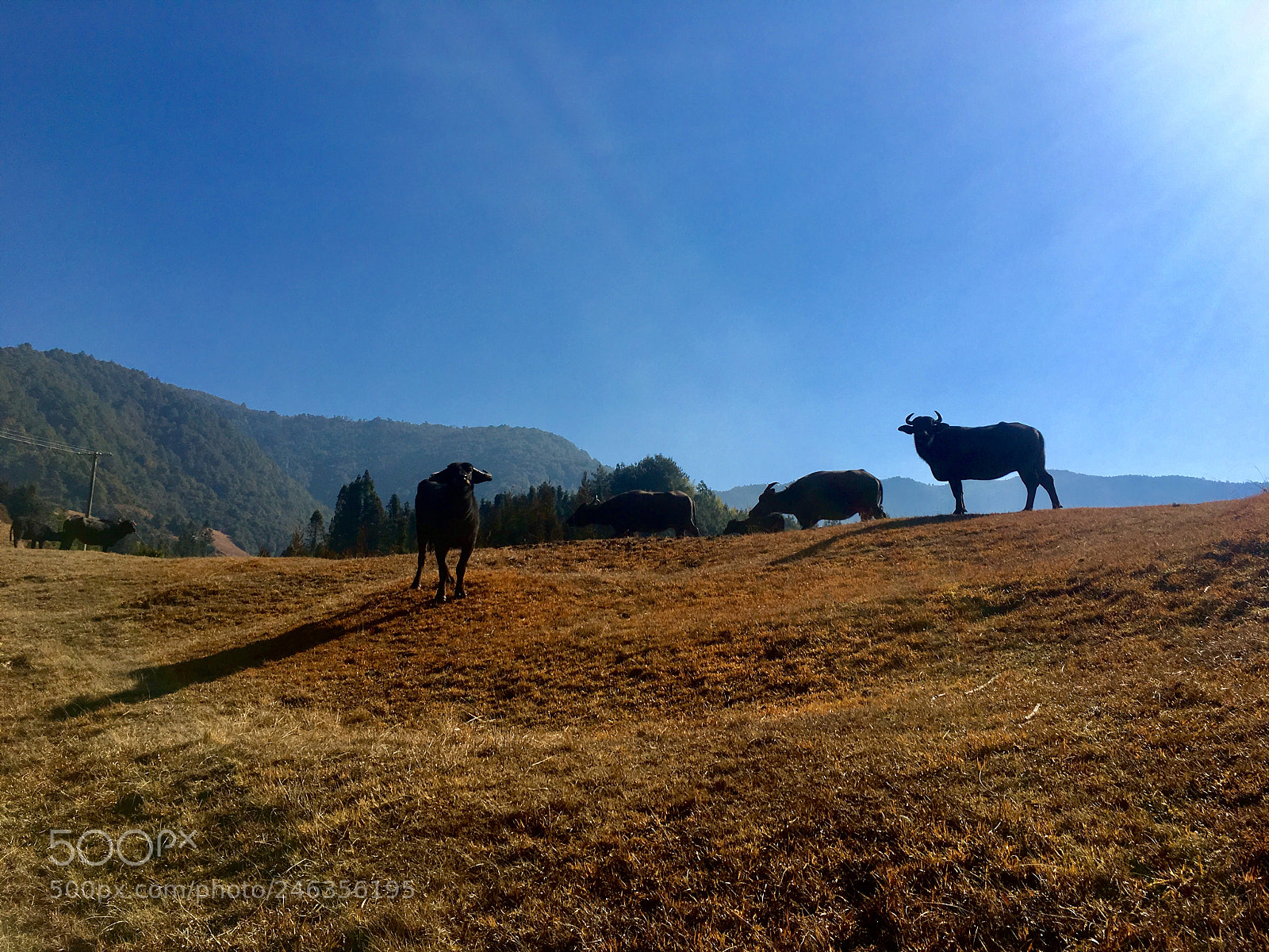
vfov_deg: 48.2
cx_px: 634
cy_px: 476
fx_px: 1063
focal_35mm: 29
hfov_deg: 61.7
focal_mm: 4.15
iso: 25
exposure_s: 1/2747
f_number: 2.2
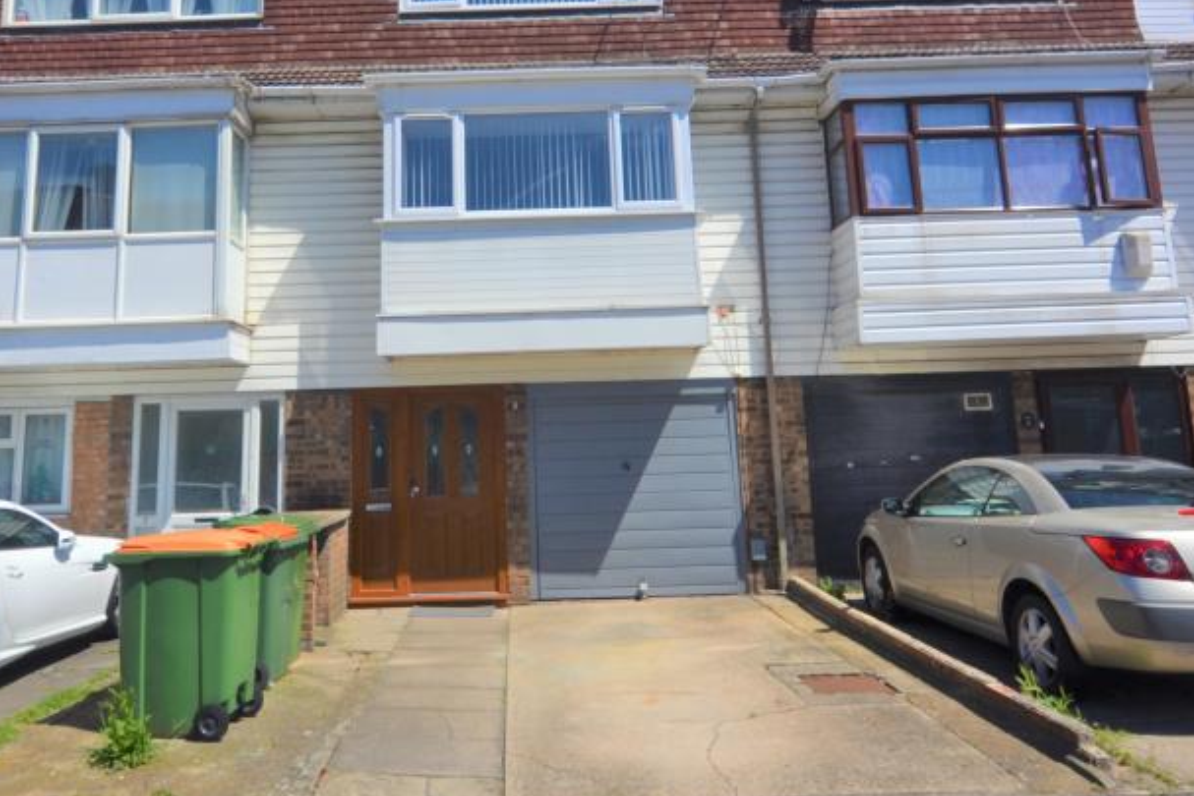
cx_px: 517
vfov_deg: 45.8
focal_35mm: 28
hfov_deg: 65.5
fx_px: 924
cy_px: 256
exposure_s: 1/250
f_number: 8
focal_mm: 11
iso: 100
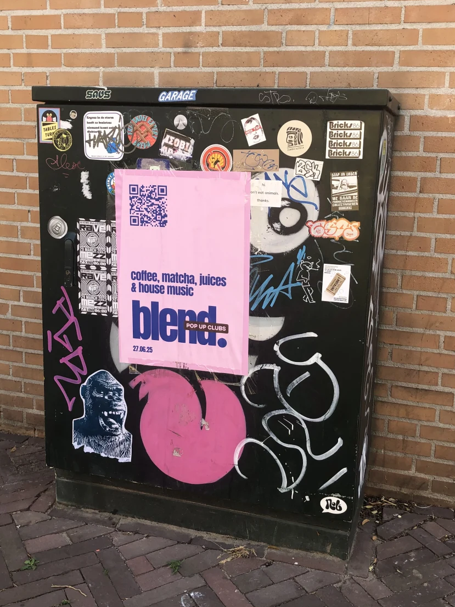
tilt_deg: -11.3
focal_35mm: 38
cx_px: 236
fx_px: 666
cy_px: 302
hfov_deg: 37.7
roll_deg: -2.2
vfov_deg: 49.0
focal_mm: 4
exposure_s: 1/208
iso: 20
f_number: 1.8
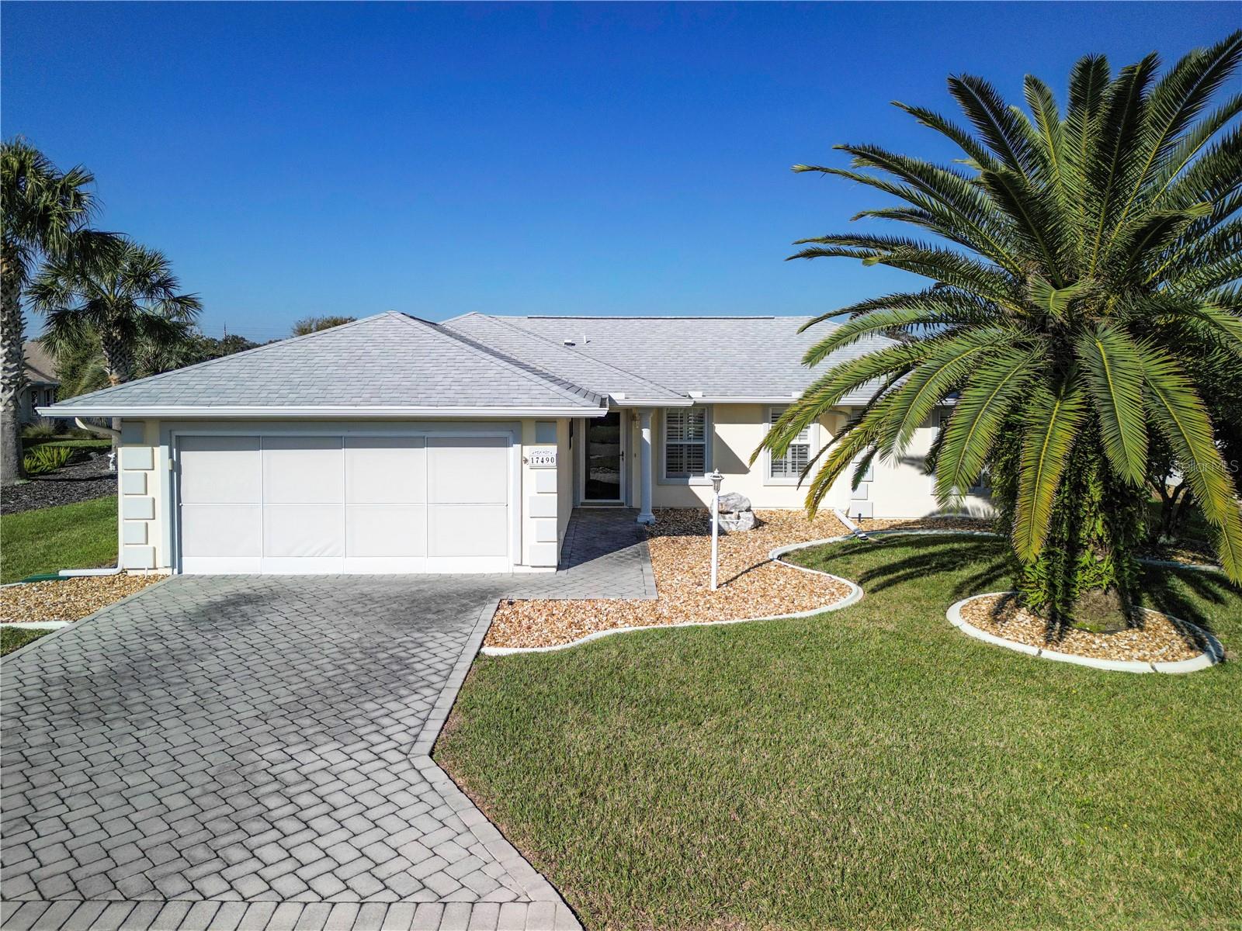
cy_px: 466
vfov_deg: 56.8
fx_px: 861
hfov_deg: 71.6
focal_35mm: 24
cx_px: 621
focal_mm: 6.72
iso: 100
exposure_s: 1/50
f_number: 1.7
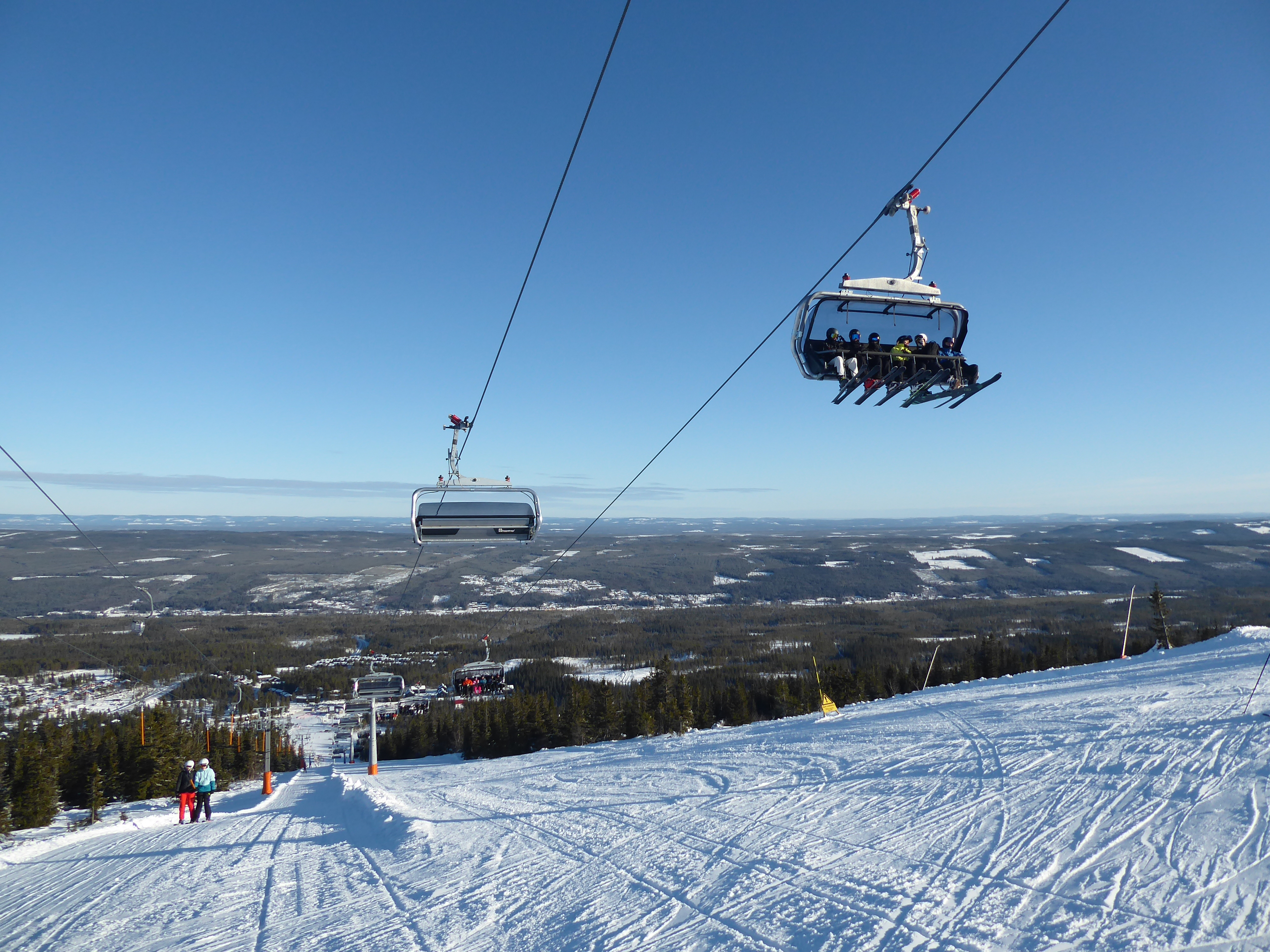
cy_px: 476
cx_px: 635
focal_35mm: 25
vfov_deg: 54.9
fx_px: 917
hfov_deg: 69.4
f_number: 3.3
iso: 80
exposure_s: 1/1000
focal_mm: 4.3
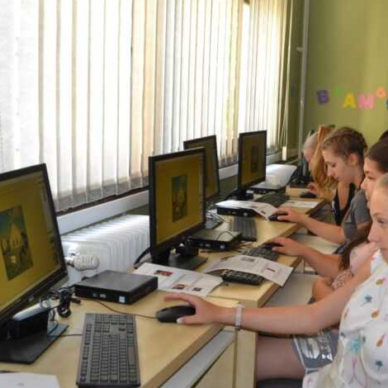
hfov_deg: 33.4
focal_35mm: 50
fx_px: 634
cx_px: 285
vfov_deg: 34.0
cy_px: 207
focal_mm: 18
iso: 450
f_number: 3.5
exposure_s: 1/60
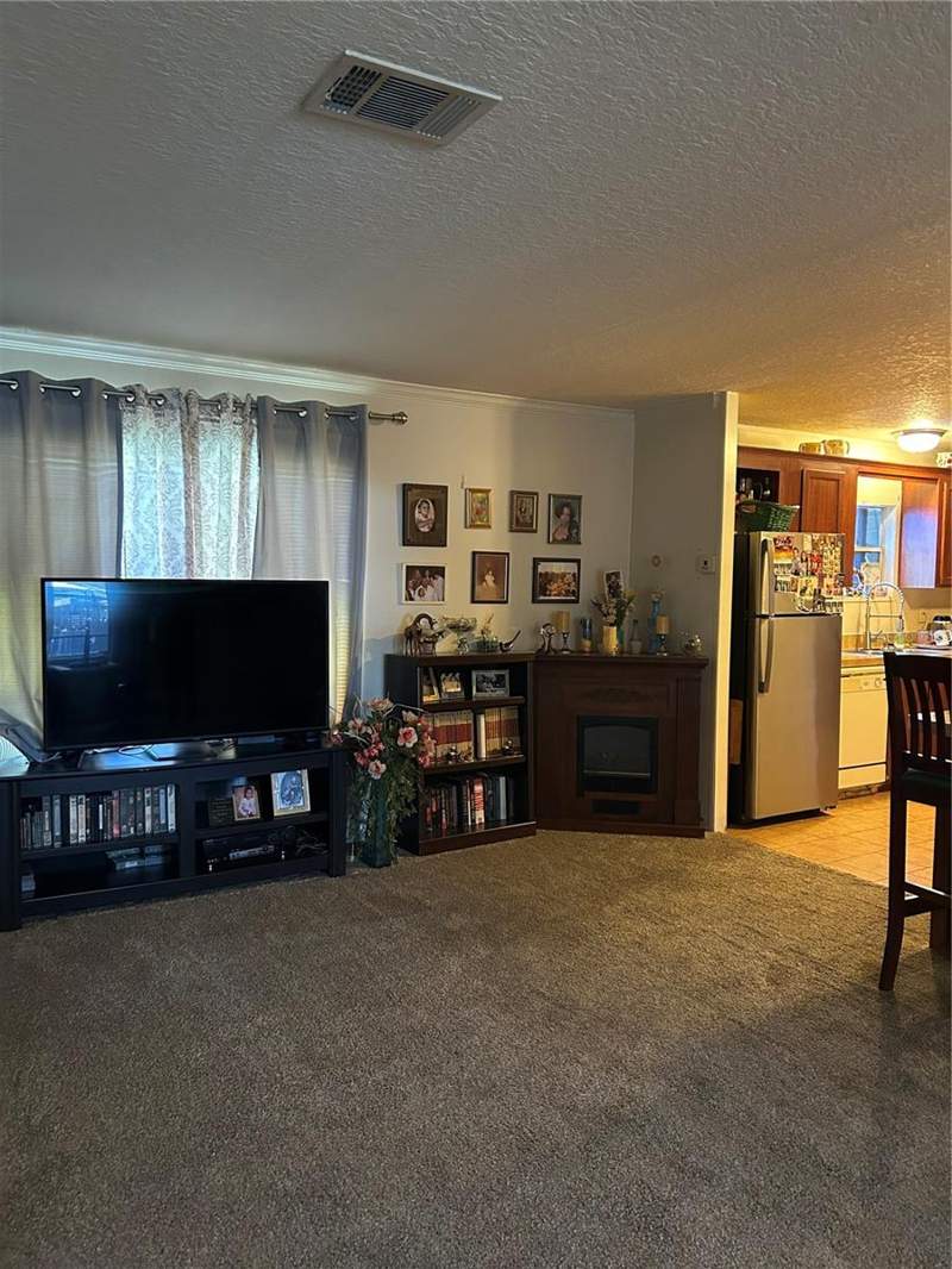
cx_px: 476
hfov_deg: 53.1
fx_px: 953
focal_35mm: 26
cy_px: 634
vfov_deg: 67.3
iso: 500
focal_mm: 5.7
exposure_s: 1/40
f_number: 1.5
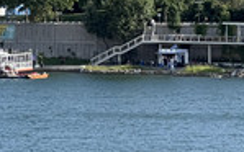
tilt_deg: -3.2
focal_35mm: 351
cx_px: 157
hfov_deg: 6.0
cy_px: 57
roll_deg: +0.6
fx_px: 2333
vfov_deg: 3.7
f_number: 2.8
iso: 32
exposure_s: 1/723
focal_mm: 9
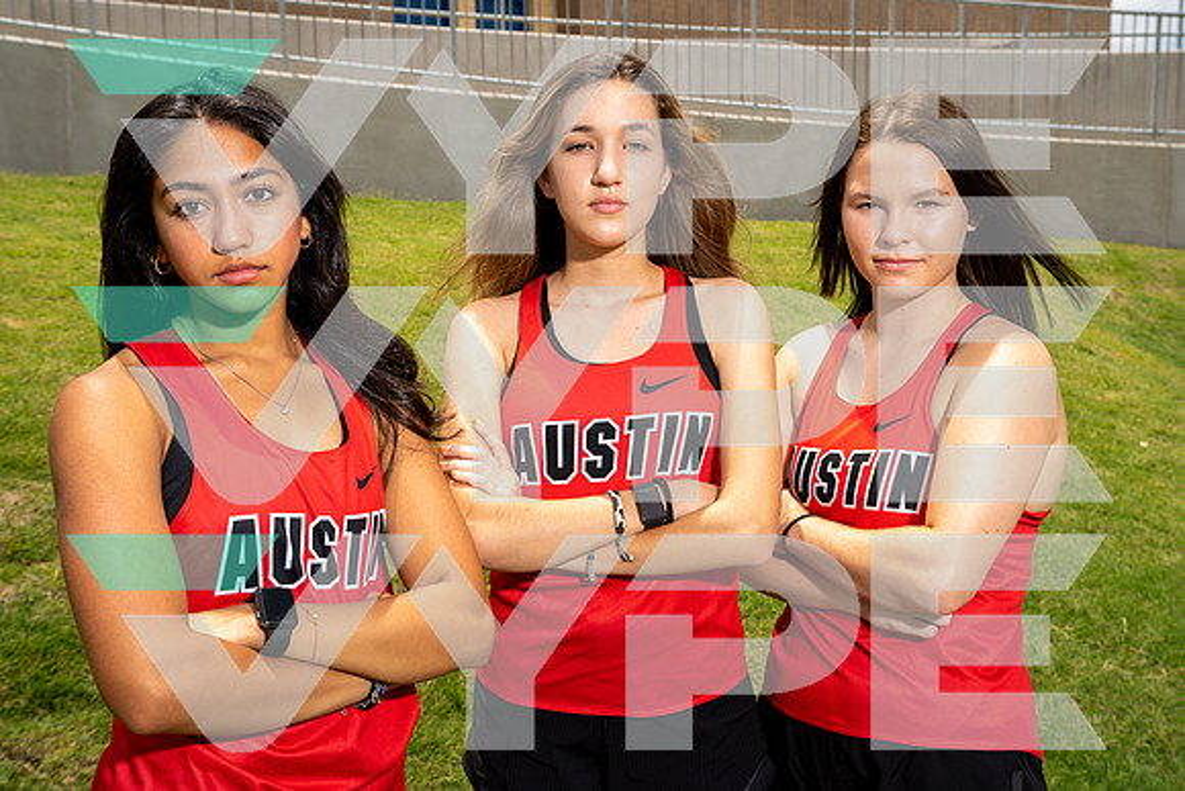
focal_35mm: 40
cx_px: 592
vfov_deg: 33.4
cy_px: 396
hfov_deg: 48.4
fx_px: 1317
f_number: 7.1
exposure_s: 1/250
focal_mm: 40
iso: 100
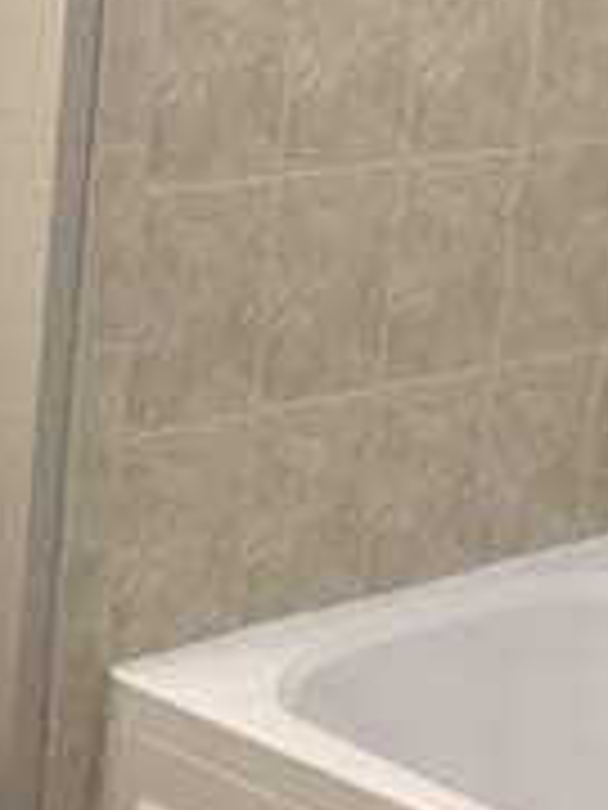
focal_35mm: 120
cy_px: 234
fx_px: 2810
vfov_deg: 16.4
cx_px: -113
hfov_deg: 12.1
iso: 125
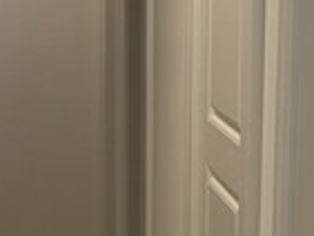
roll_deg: +1.6
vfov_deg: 8.4
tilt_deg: -13.0
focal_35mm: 174
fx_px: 1580
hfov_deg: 11.1
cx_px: -69
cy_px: 303
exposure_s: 1/120
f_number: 1.78
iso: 125
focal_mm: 6.76
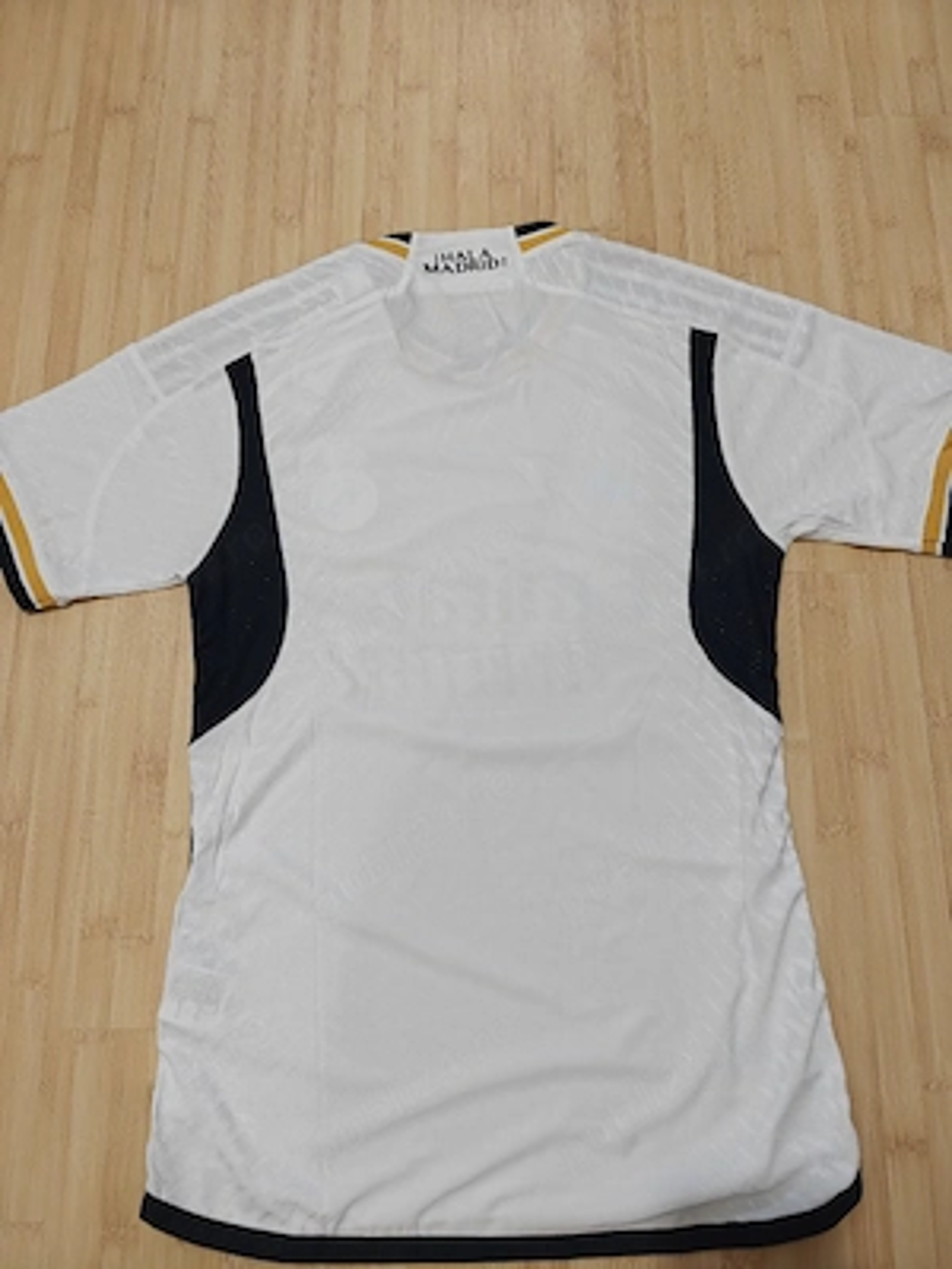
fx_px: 843
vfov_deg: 73.9
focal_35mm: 23
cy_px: 634
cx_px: 476
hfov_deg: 58.9
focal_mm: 6.06
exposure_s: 1/100
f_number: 1.6
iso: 800
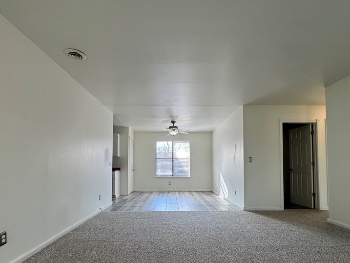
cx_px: 178
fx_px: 202
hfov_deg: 81.7
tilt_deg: +2.2
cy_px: 159
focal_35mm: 20
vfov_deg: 65.3
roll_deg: +0.2
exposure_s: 1/120
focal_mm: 2.22
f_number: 2.2
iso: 64
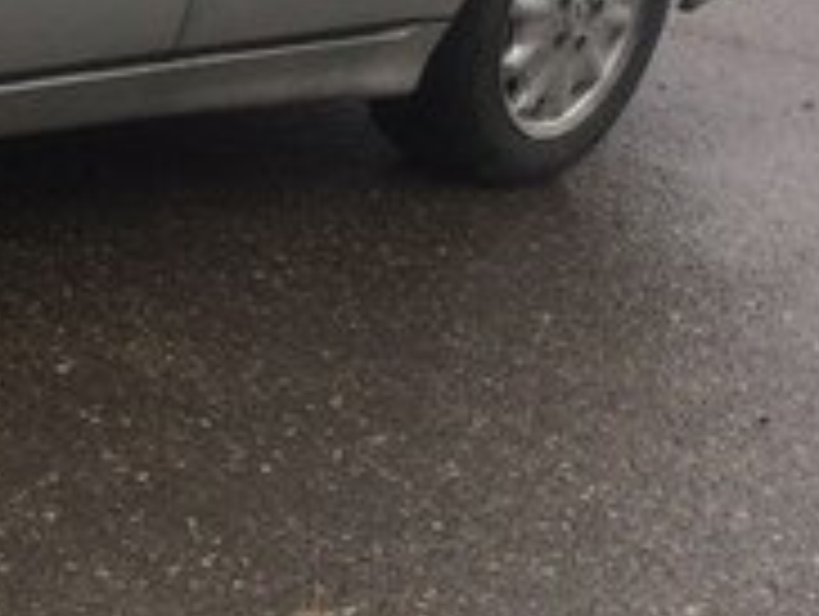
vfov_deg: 13.8
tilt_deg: -15.6
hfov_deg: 16.3
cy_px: -65
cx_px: -562
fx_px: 2488
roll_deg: -7.1
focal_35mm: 105
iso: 32
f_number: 2.2
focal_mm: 4.15
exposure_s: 1/357
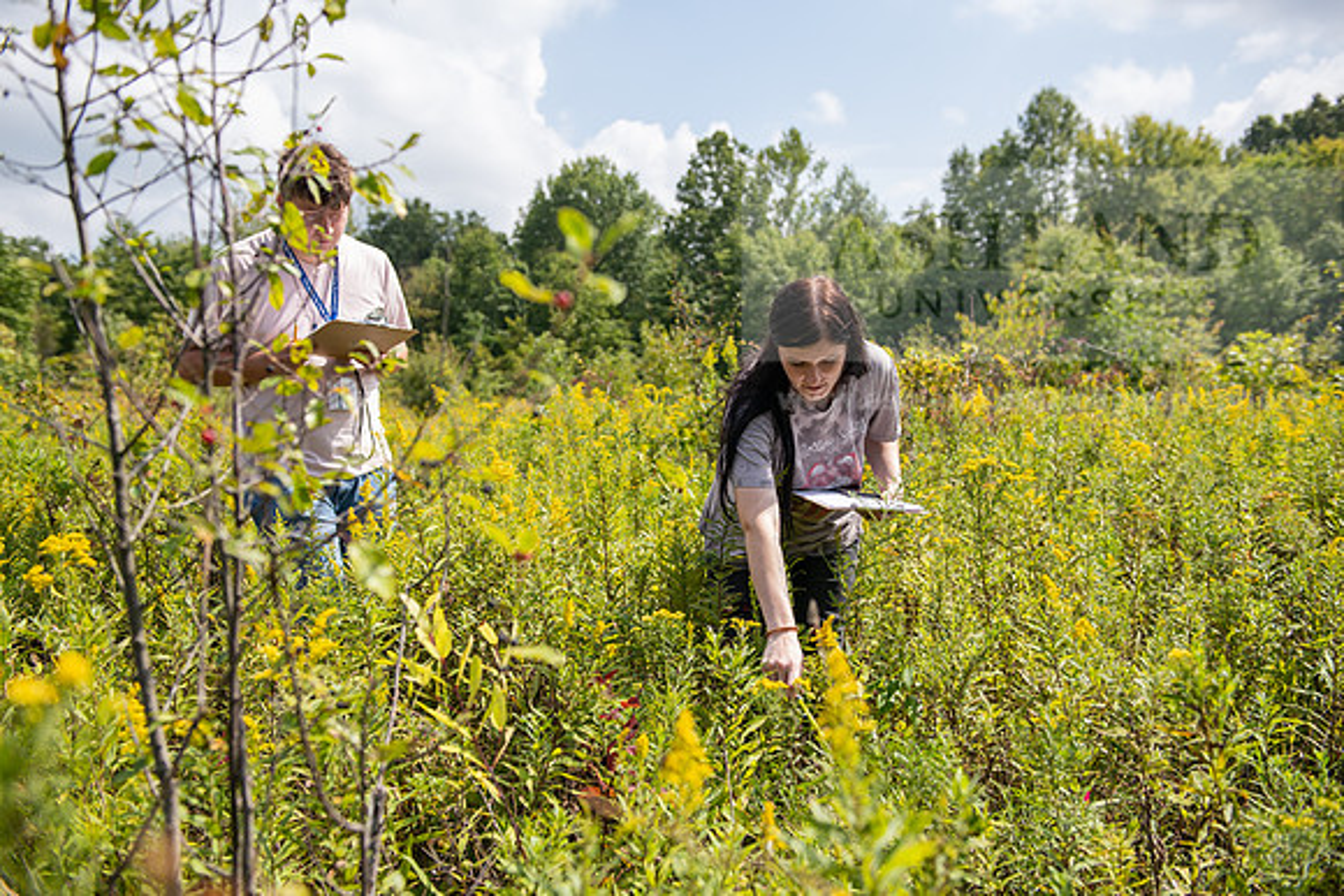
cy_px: 448
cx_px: 672
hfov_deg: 54.4
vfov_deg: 37.9
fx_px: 1307
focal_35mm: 35
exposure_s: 1/400
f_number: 3.5
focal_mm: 35
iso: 50
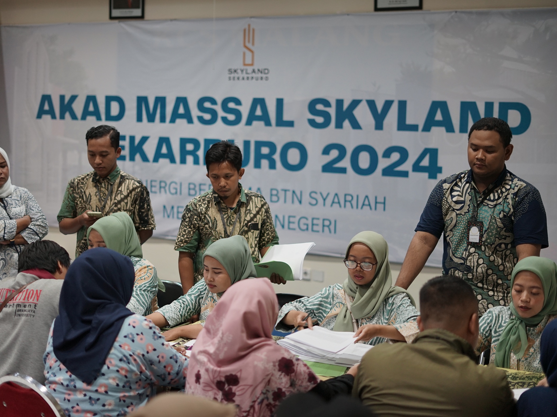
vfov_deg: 26.6
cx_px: 258
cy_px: 208
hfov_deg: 34.9
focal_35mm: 55
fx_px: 885
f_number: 1.8
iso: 500
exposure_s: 1/125
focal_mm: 50
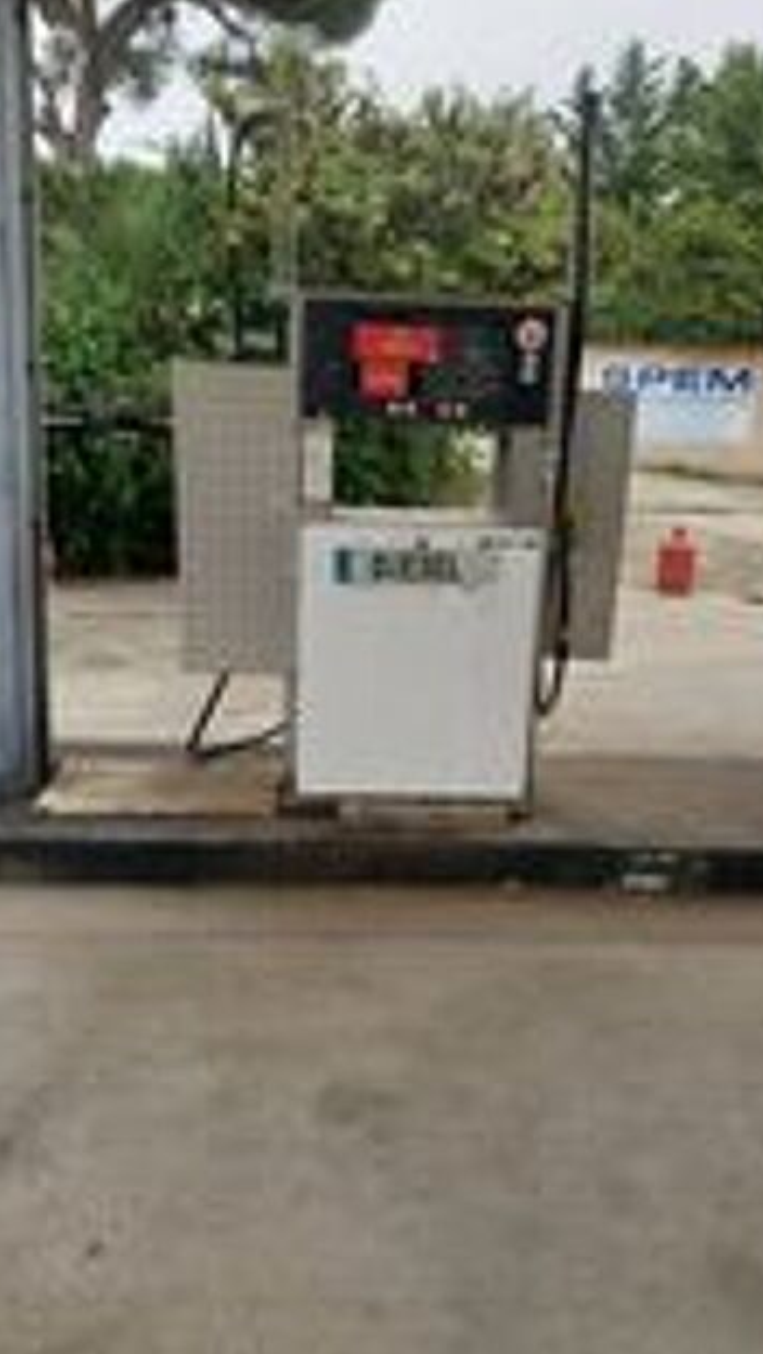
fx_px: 1042
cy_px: 667
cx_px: 395
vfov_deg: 66.0
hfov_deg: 40.2
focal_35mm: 29
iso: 50
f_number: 2.4
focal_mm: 4.3
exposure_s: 1/328
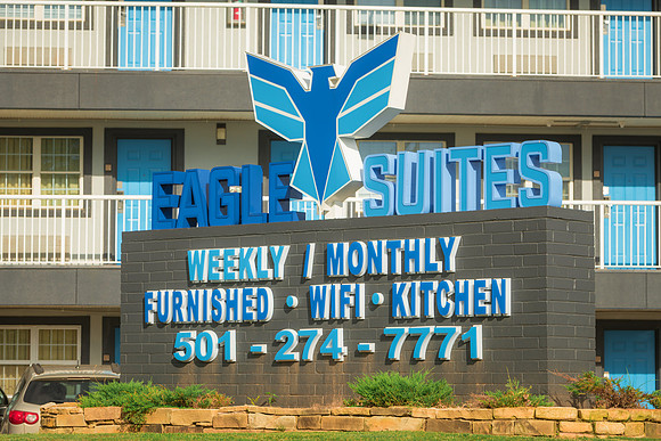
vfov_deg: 11.4
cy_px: 220
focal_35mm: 120
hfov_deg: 17.1
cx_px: 330
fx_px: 2204
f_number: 8
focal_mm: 120
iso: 140
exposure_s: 1/640
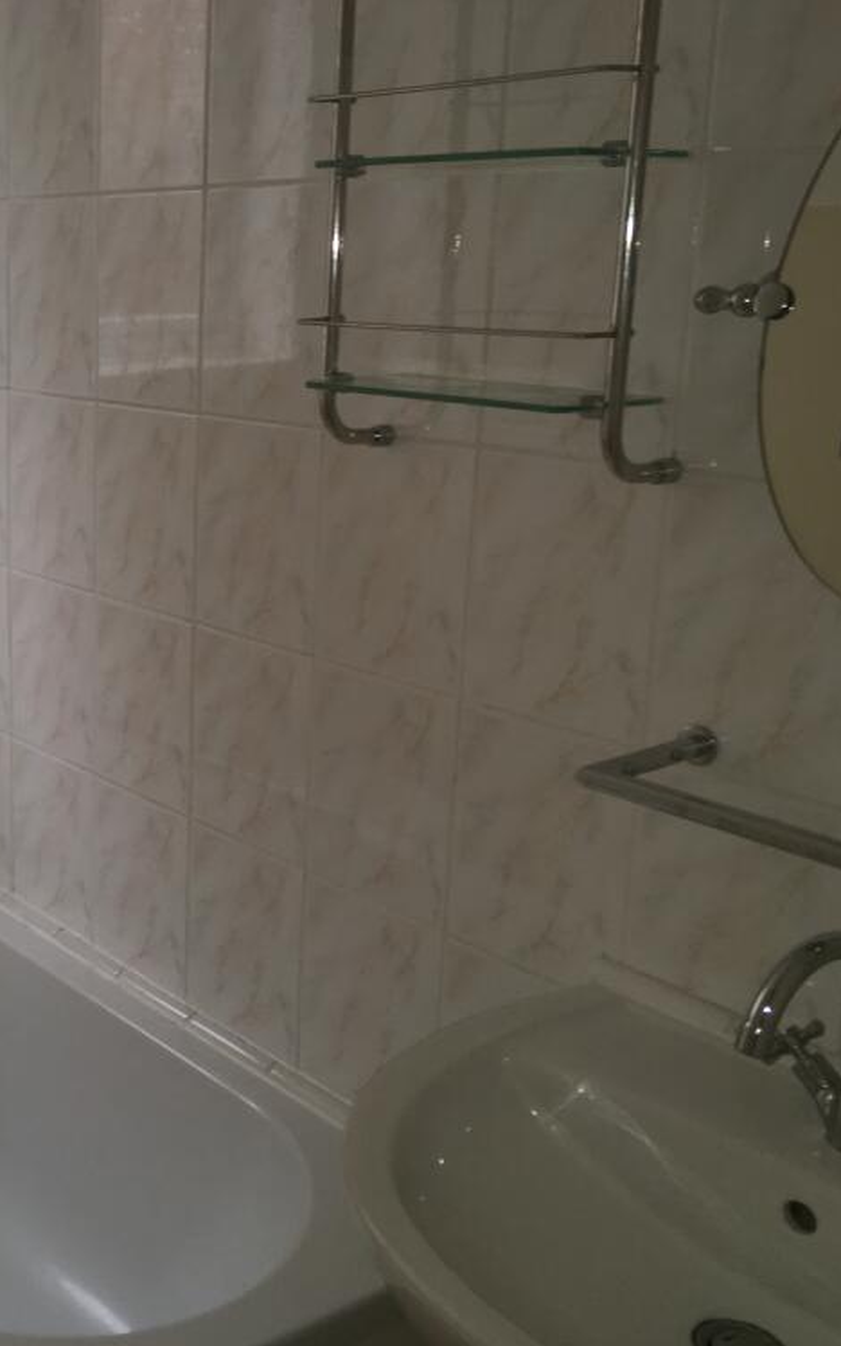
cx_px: -45
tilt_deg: -16.3
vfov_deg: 47.2
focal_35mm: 42
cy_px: 658
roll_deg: +0.2
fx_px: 1541
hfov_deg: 28.2
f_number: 2.2
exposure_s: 1/33
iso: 32
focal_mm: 4.15
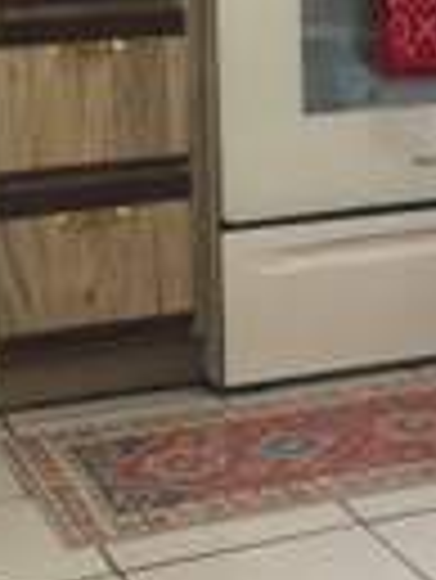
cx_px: 620
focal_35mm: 119
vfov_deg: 16.3
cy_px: 27
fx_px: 1995
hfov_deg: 12.0
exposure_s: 1/112
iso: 200
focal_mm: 6.76
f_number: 1.78
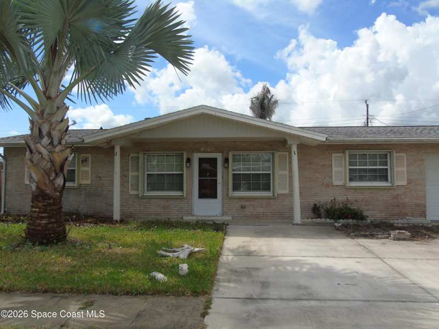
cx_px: 220
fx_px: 368
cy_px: 164
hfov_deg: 61.7
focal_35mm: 29
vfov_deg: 48.2
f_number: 3.6
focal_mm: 5.2
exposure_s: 1/1000
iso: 80
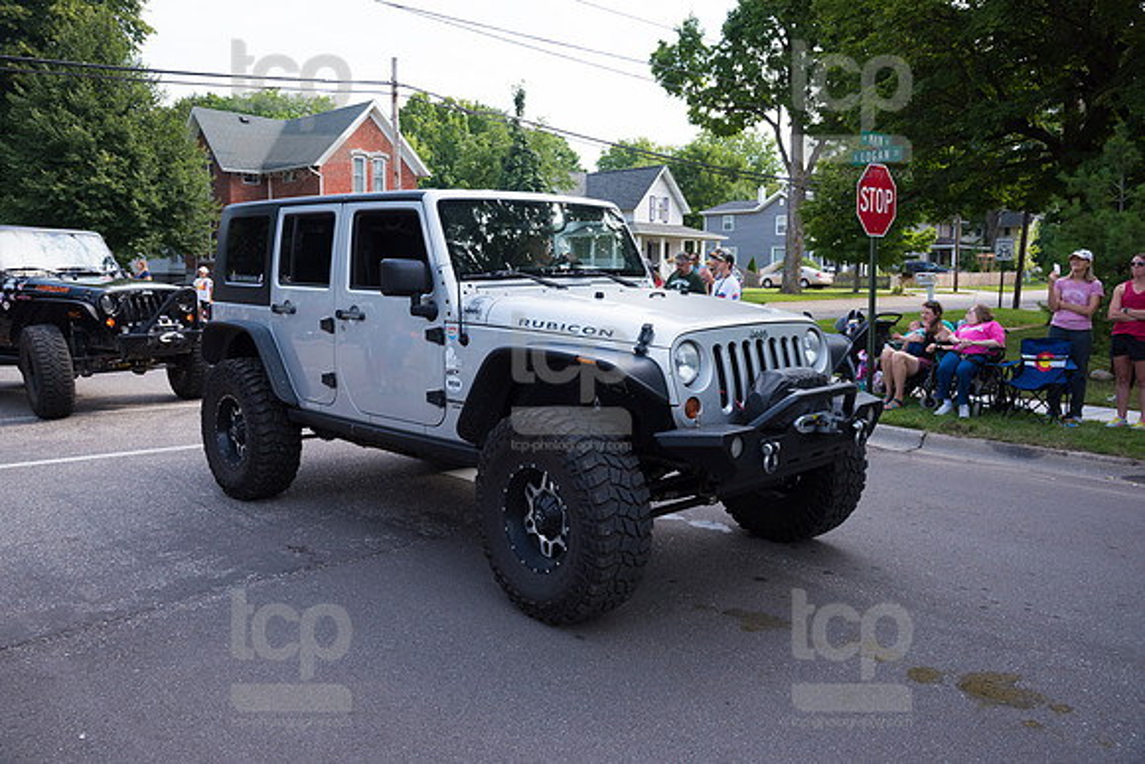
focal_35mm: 30
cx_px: 572
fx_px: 954
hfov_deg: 61.9
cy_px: 382
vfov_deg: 43.6
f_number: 6.3
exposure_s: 1/500
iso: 560
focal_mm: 30
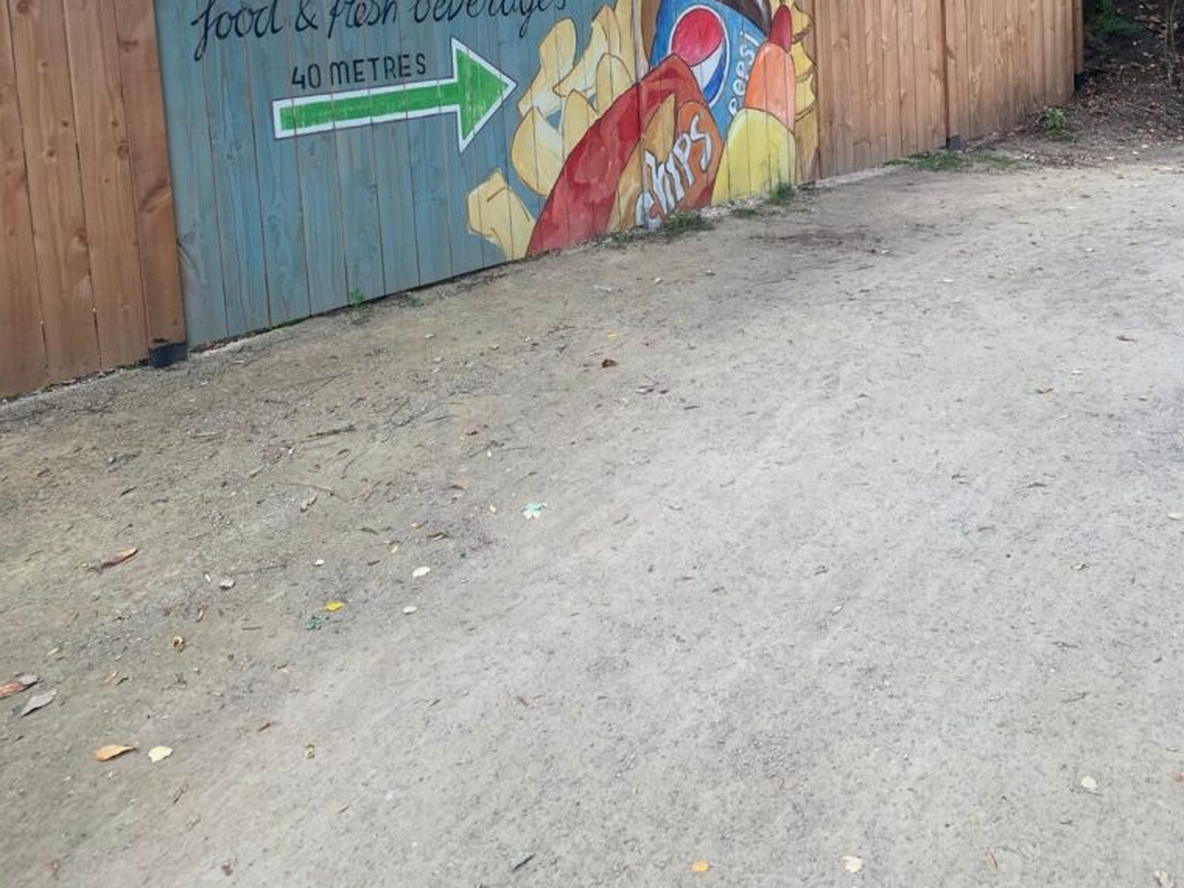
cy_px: 100
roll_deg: +3.7
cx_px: 596
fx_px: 1197
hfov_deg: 52.6
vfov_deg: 38.1
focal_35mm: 35
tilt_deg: -7.1
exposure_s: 1/123
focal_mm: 4.25
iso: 25
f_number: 1.8
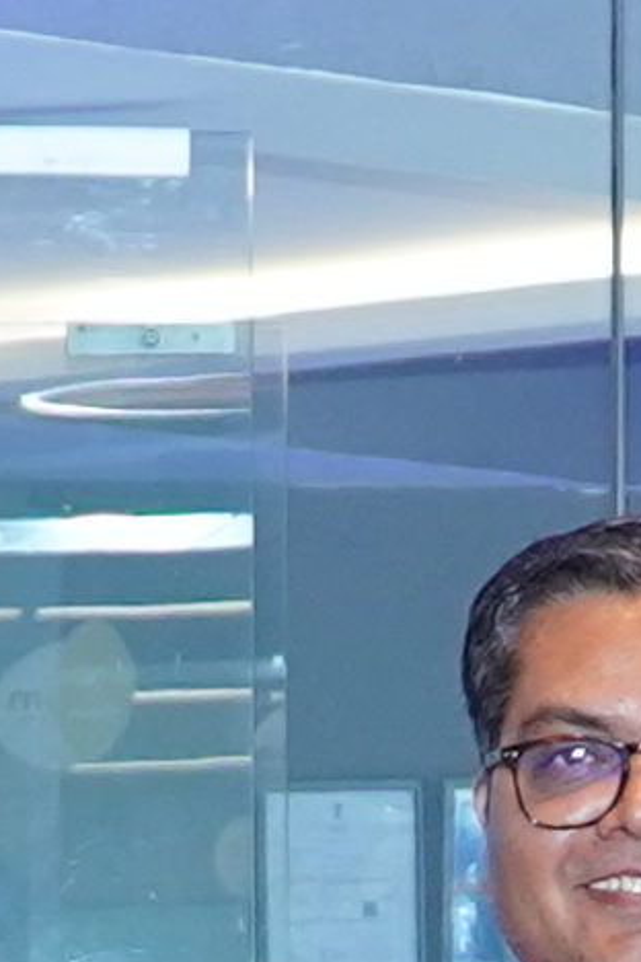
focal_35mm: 286
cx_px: 454
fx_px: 7638
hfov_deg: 4.8
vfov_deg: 7.0
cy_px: 1938
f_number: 4
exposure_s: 1/125
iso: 1000
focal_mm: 23
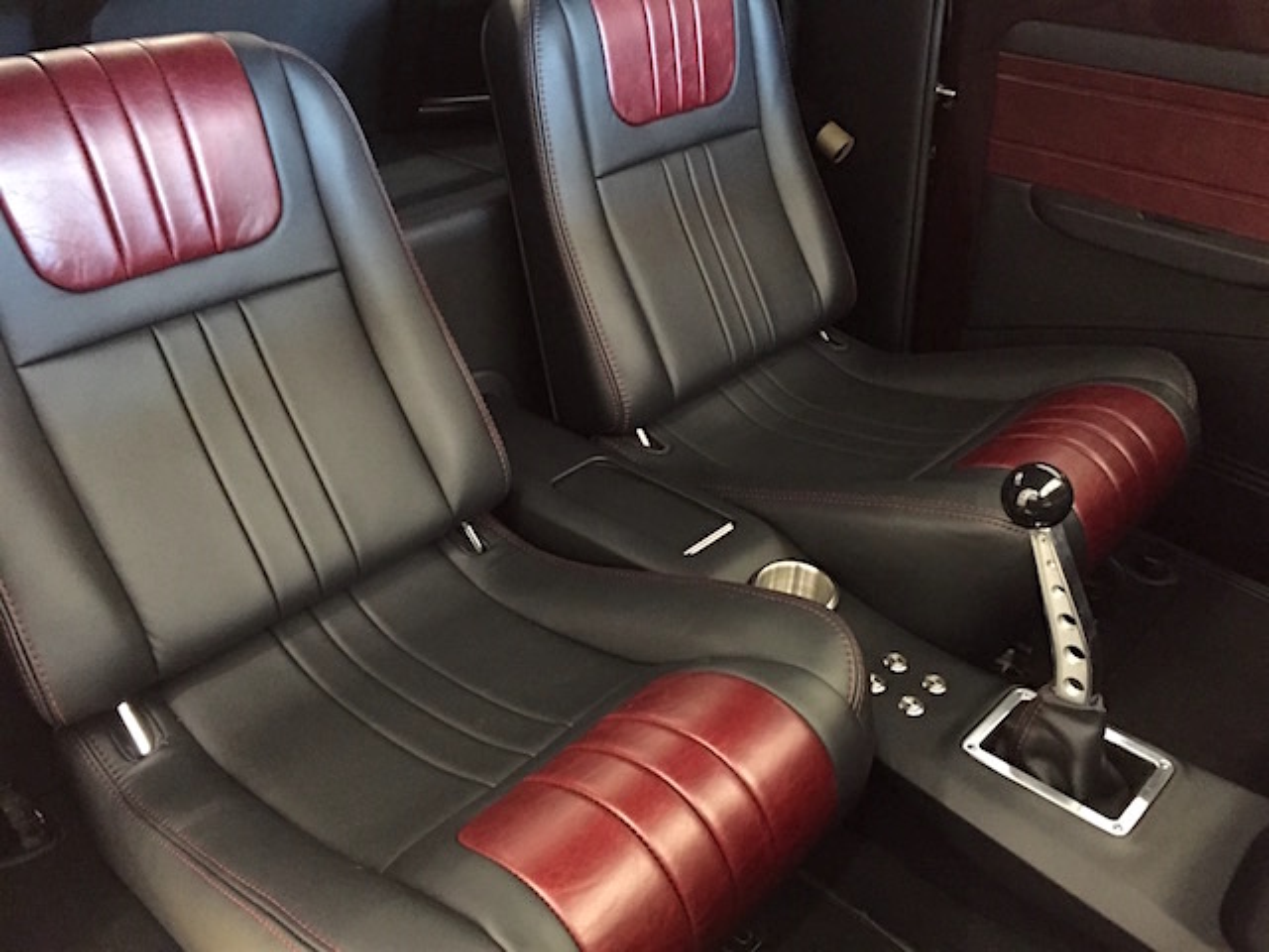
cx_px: 634
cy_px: 476
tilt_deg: -29.0
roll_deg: +3.8
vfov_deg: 48.2
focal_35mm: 29
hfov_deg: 61.7
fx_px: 1063
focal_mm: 4.15
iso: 400
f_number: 2.2
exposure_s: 1/15
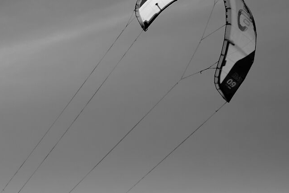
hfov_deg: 12.8
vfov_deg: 8.8
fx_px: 1228
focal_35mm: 153
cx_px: -135
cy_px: 248
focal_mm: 27
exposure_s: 1/20000
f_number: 1.2
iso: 125
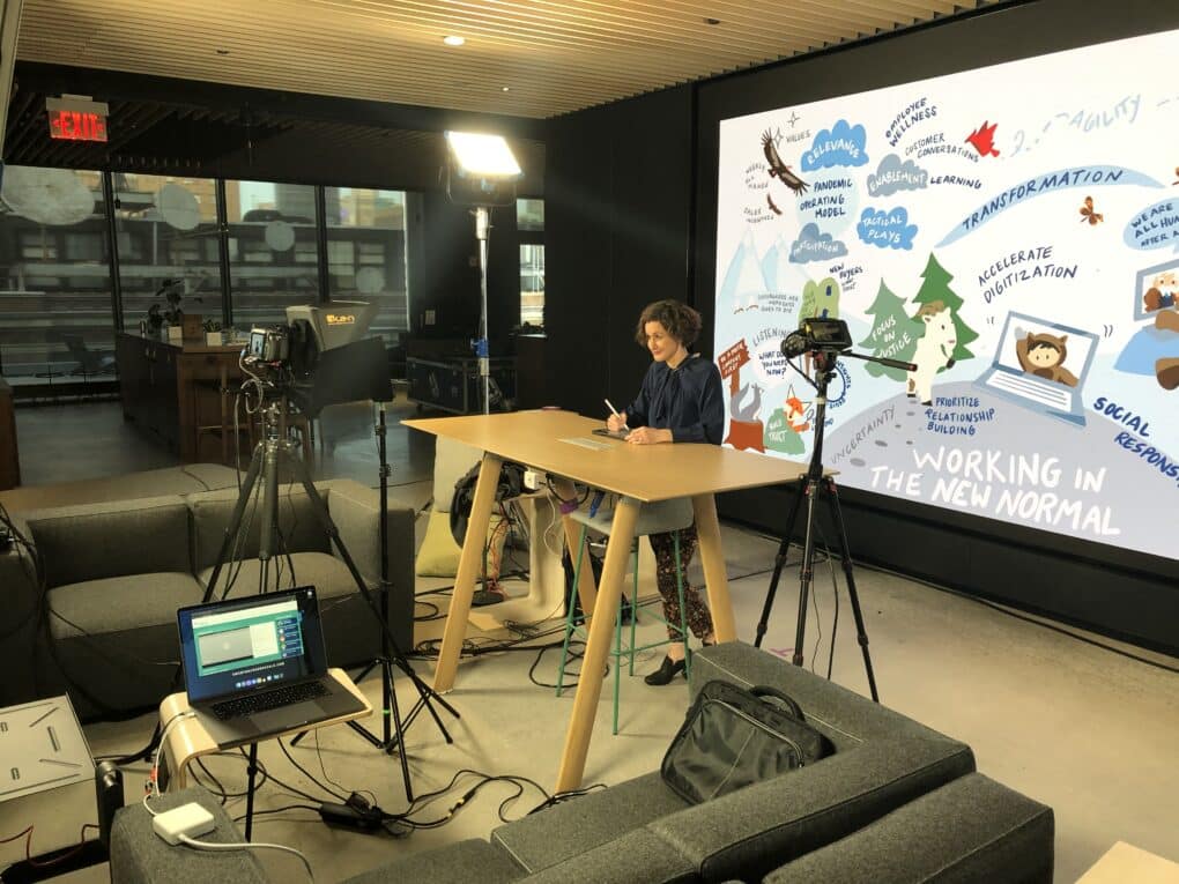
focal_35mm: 28
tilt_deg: -10.7
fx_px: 954
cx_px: 590
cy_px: 442
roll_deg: -0.5
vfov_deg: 49.7
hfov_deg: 63.4
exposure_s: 1/30
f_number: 1.8
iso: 25
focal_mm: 4
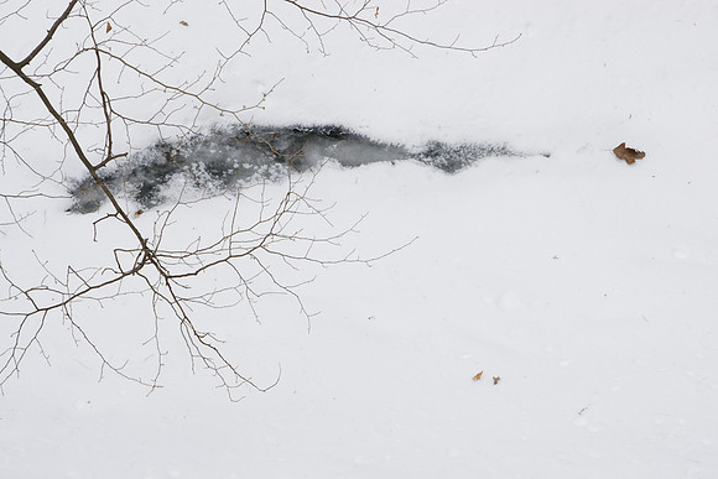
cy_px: 240
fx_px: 2244
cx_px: 359
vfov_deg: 12.2
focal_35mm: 112
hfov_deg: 18.2
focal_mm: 75
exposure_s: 1/400
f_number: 8
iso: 400
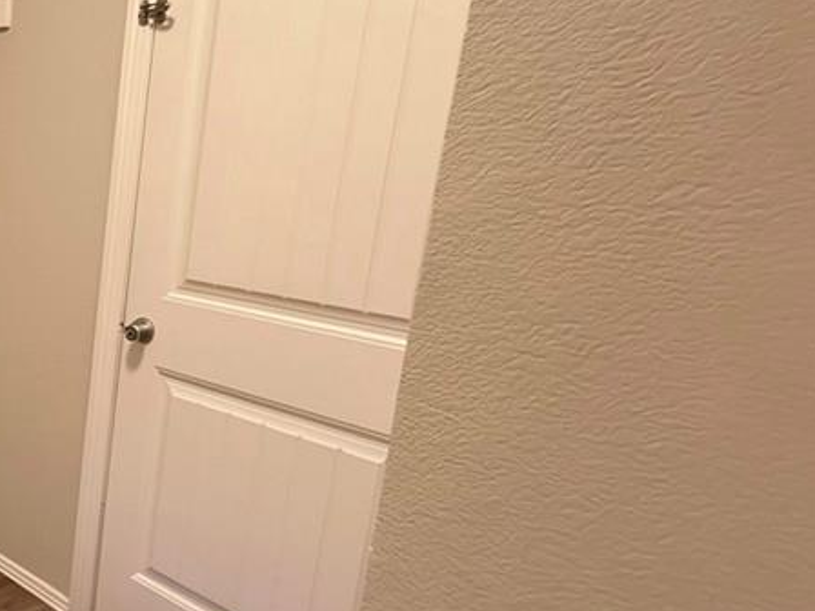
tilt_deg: -13.0
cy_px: 310
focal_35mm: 32
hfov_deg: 42.6
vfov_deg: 44.2
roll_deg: -1.1
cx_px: -109
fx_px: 753
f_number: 2.2
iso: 1250
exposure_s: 1/40
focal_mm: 2.22
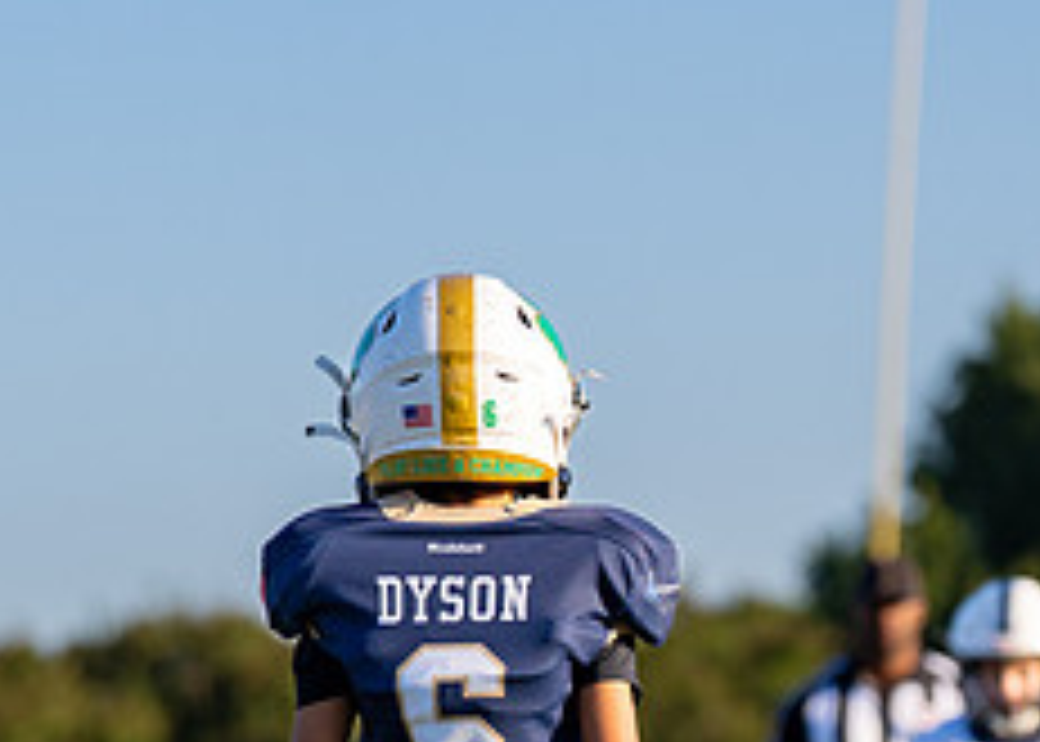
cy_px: 920
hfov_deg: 5.5
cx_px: 404
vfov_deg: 3.9
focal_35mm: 368
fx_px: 10870
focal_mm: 115
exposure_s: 1/2500
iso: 200
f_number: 2.8
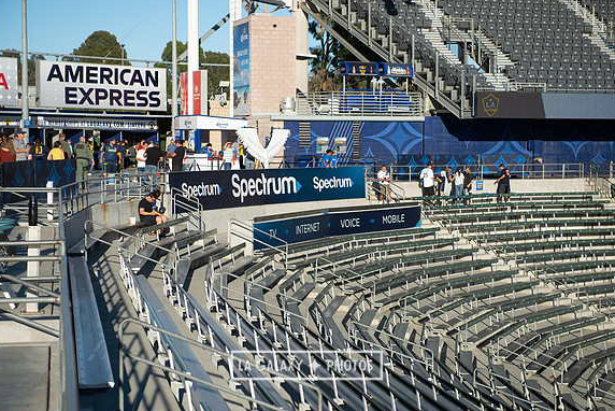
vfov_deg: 19.2
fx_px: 1213
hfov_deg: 28.4
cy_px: 204
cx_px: 306
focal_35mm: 71
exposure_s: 1/2000
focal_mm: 70
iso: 200
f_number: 4.5
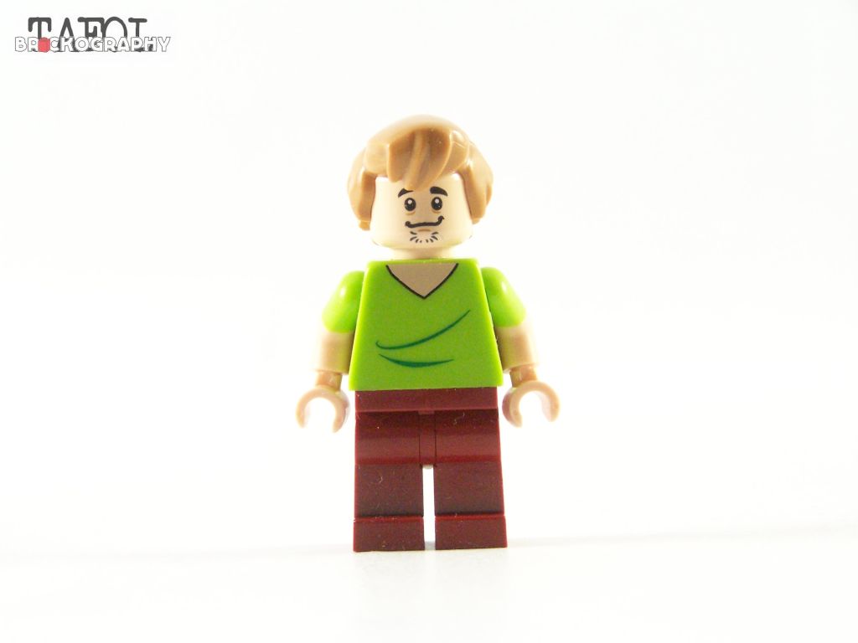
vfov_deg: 12.7
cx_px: 429
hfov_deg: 16.8
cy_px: 322
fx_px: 2900
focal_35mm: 117
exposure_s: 1/60
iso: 400
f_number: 3.6
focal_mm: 19.4
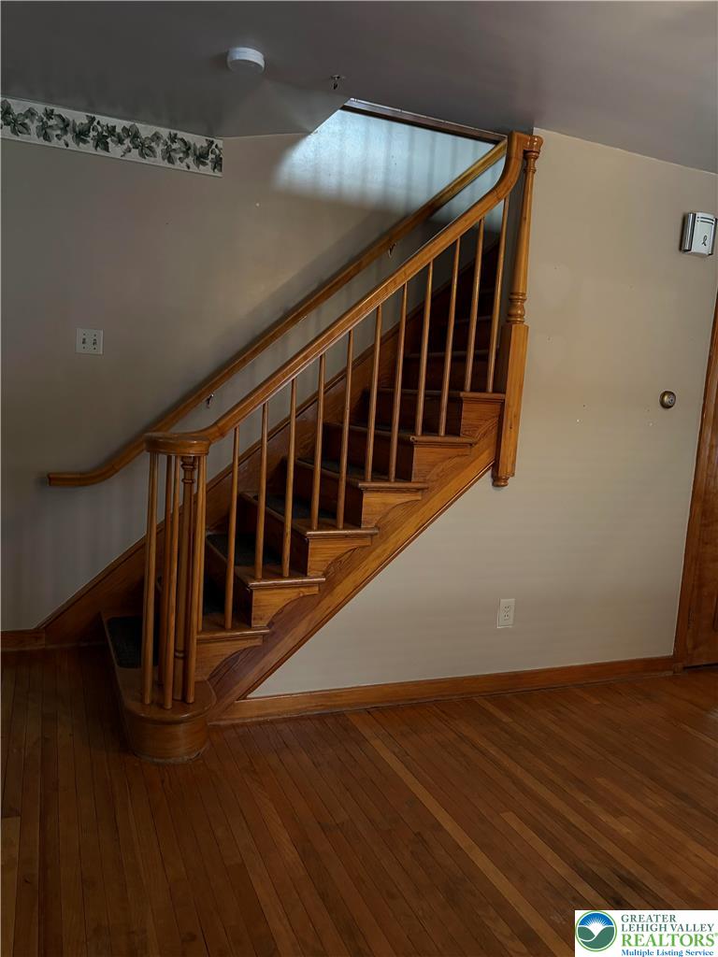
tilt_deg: -7.1
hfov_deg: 53.1
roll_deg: -3.6
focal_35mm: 26
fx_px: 719
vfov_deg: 67.3
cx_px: 359
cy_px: 478
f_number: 1.6
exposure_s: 1/60
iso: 250
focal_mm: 5.96
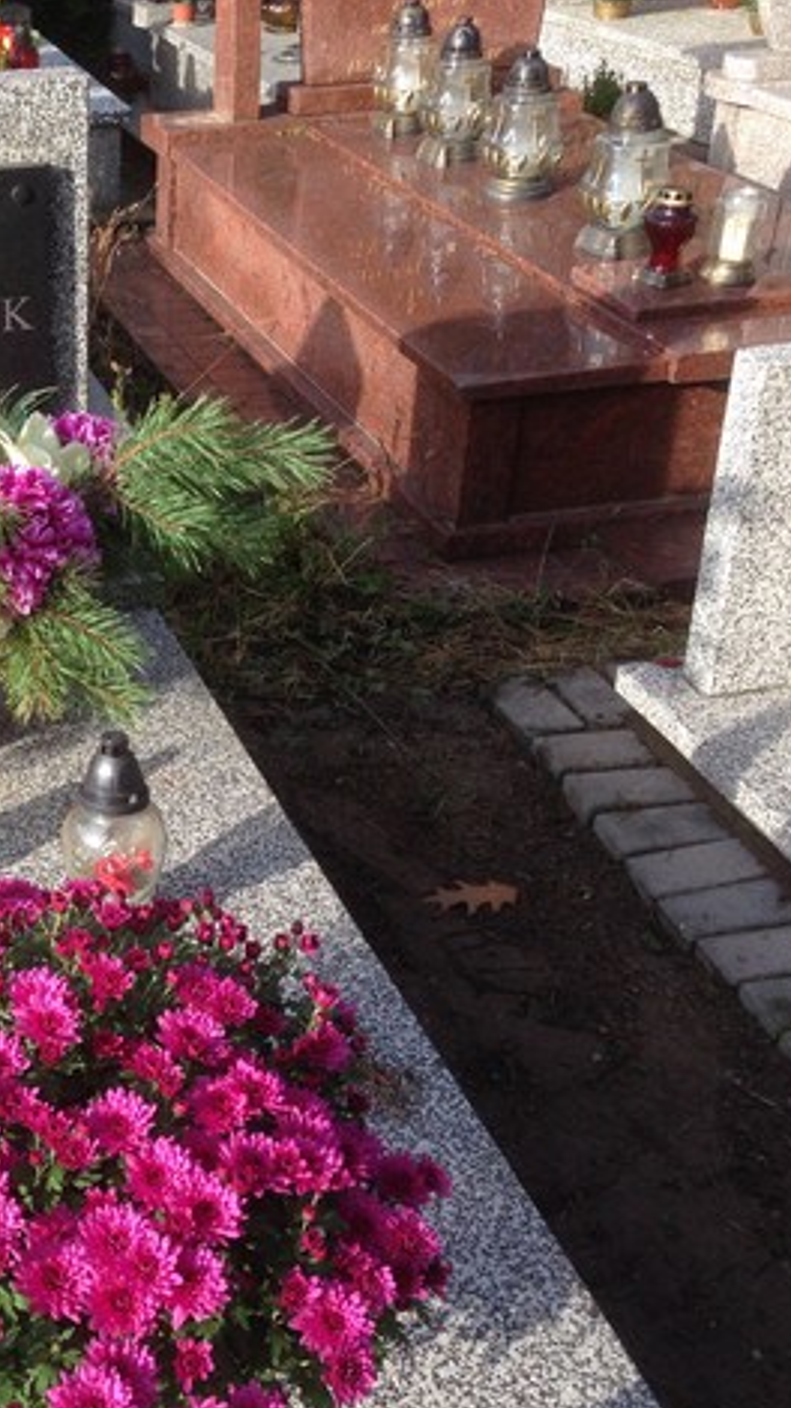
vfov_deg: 42.1
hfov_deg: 23.2
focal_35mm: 49
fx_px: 1829
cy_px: 707
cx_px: -27
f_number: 2.4
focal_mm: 4.12
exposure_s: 1/511
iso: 50
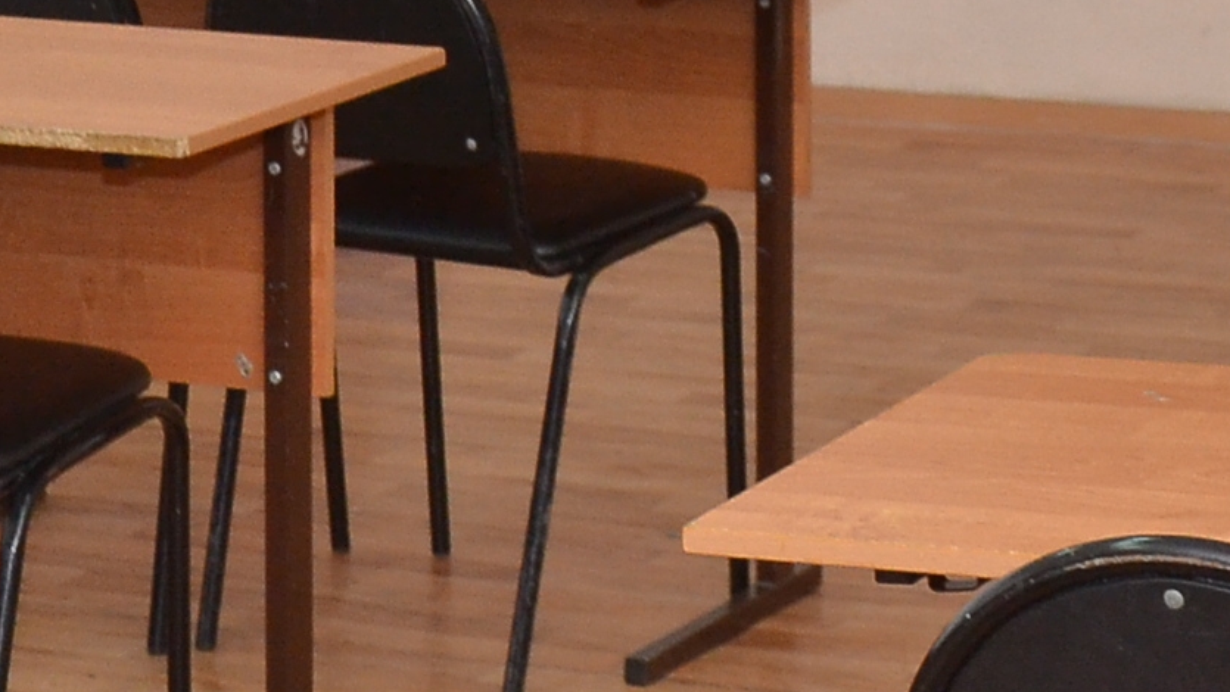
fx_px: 5513
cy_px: -939
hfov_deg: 12.7
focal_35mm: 169
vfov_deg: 6.8
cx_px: 751
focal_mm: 26
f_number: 7.1
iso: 800
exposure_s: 1/125
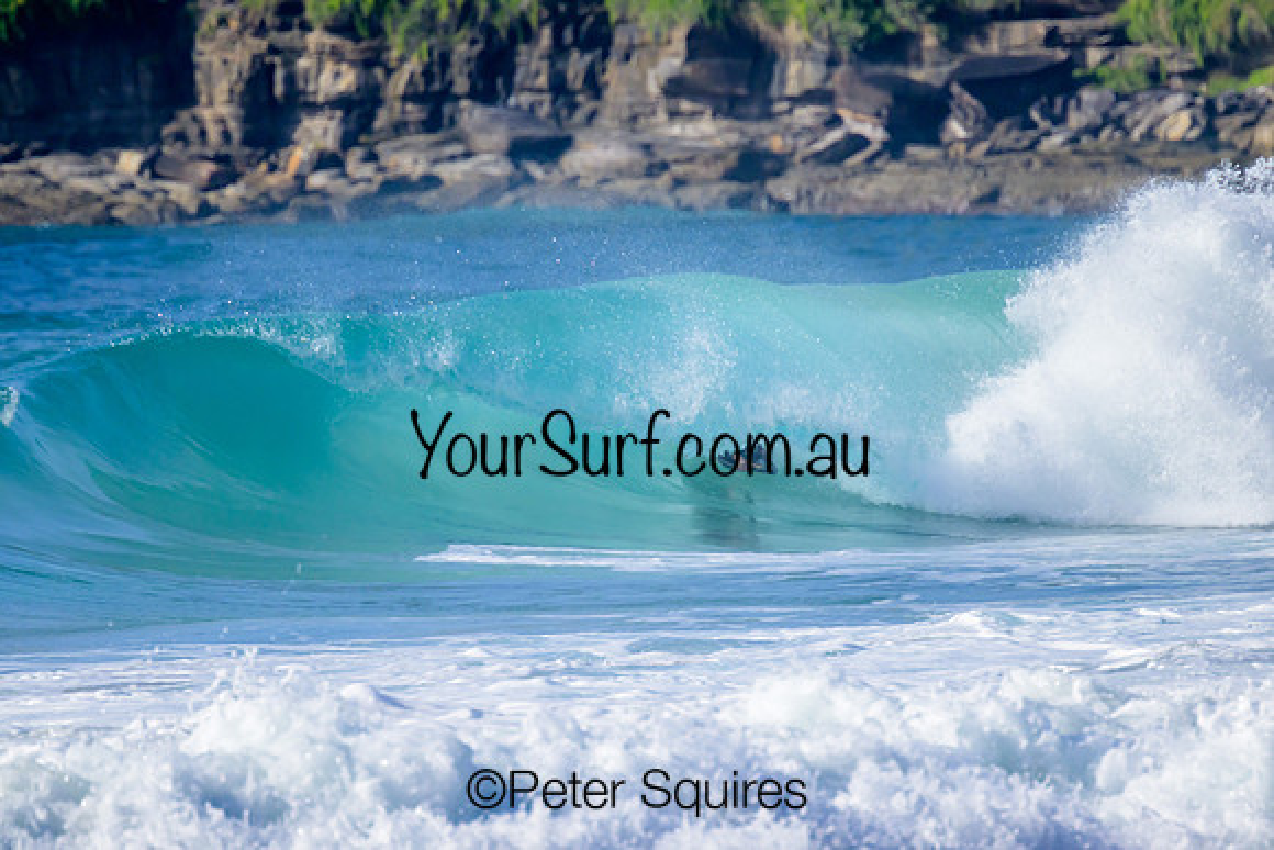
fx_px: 28316
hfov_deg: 2.6
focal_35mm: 800
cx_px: 637
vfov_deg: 1.7
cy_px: 425
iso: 900
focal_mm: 800
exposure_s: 1/2000
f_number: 11
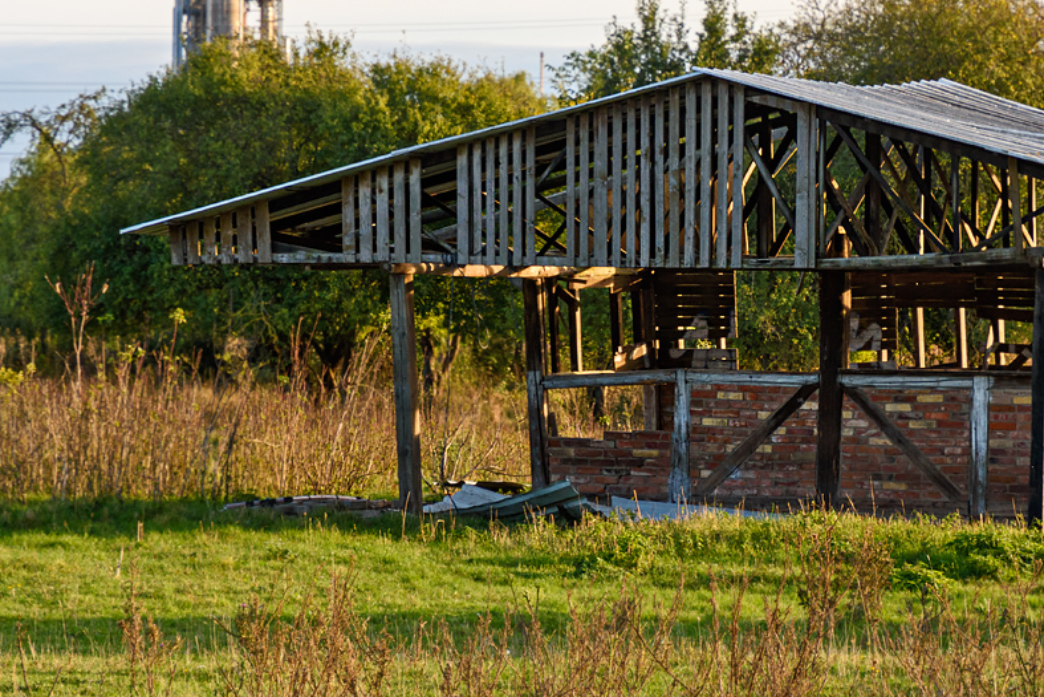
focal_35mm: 183
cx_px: 756
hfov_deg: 11.2
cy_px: 453
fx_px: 5308
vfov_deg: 7.5
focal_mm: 80
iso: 200
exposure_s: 1/500
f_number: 5.6
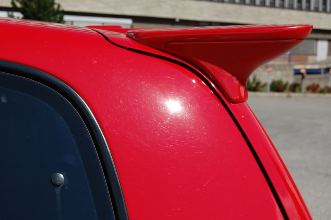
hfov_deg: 29.3
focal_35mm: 69
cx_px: 166
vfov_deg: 19.7
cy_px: 110
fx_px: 634
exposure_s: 1/400
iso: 200
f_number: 11
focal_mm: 46
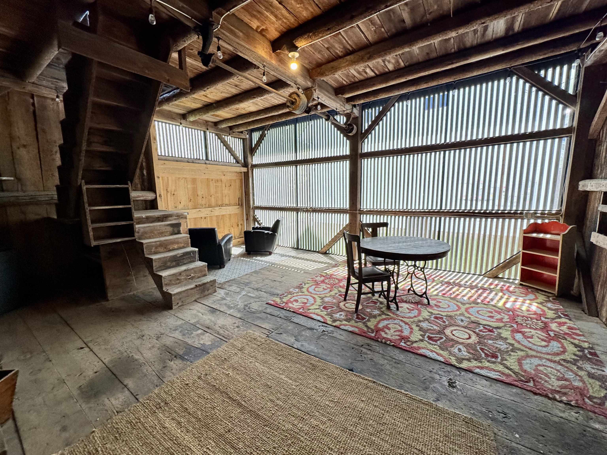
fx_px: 245
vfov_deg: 85.7
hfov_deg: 102.1
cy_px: 228
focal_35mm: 14
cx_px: 304
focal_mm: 2.22
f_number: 2.2
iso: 250
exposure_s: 1/120
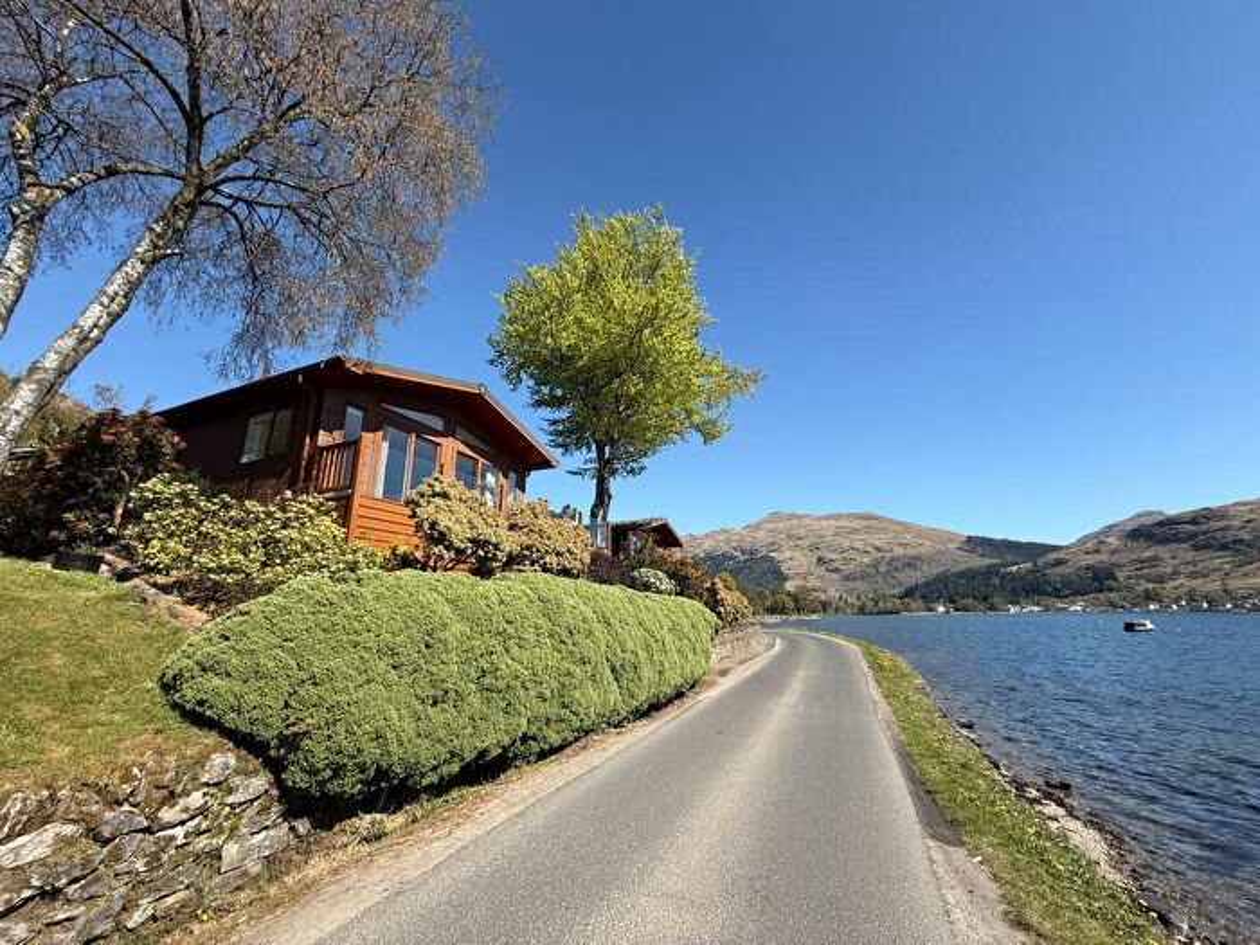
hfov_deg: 102.1
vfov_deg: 85.7
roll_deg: +0.7
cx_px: 630
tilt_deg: +16.1
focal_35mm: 14
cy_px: 472
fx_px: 510
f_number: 2.2
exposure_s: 1/1312
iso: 50
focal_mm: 2.22
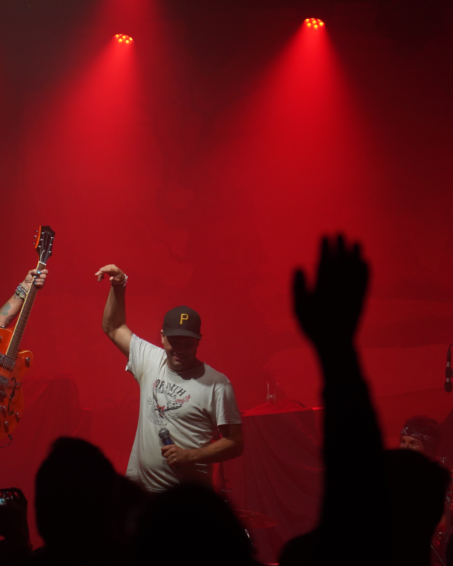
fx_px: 2480
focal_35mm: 148
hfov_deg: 10.4
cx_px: 82
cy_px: 283
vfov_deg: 13.0
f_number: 4
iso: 3200
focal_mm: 105
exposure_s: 1/160
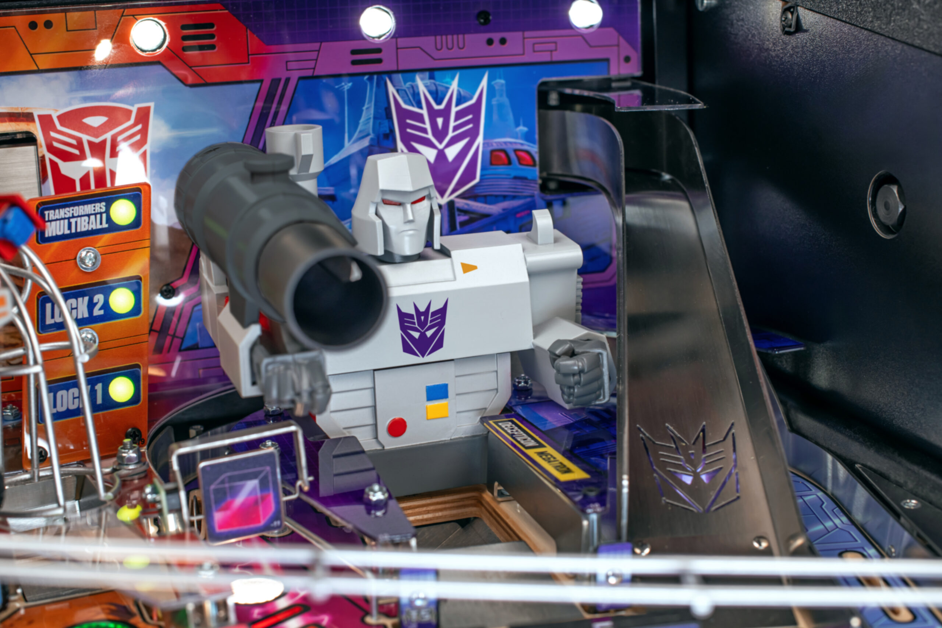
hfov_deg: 39.6
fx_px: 1308
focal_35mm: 50
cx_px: 471
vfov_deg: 27.0
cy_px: 314
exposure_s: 1/80
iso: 320
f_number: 6.3
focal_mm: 50
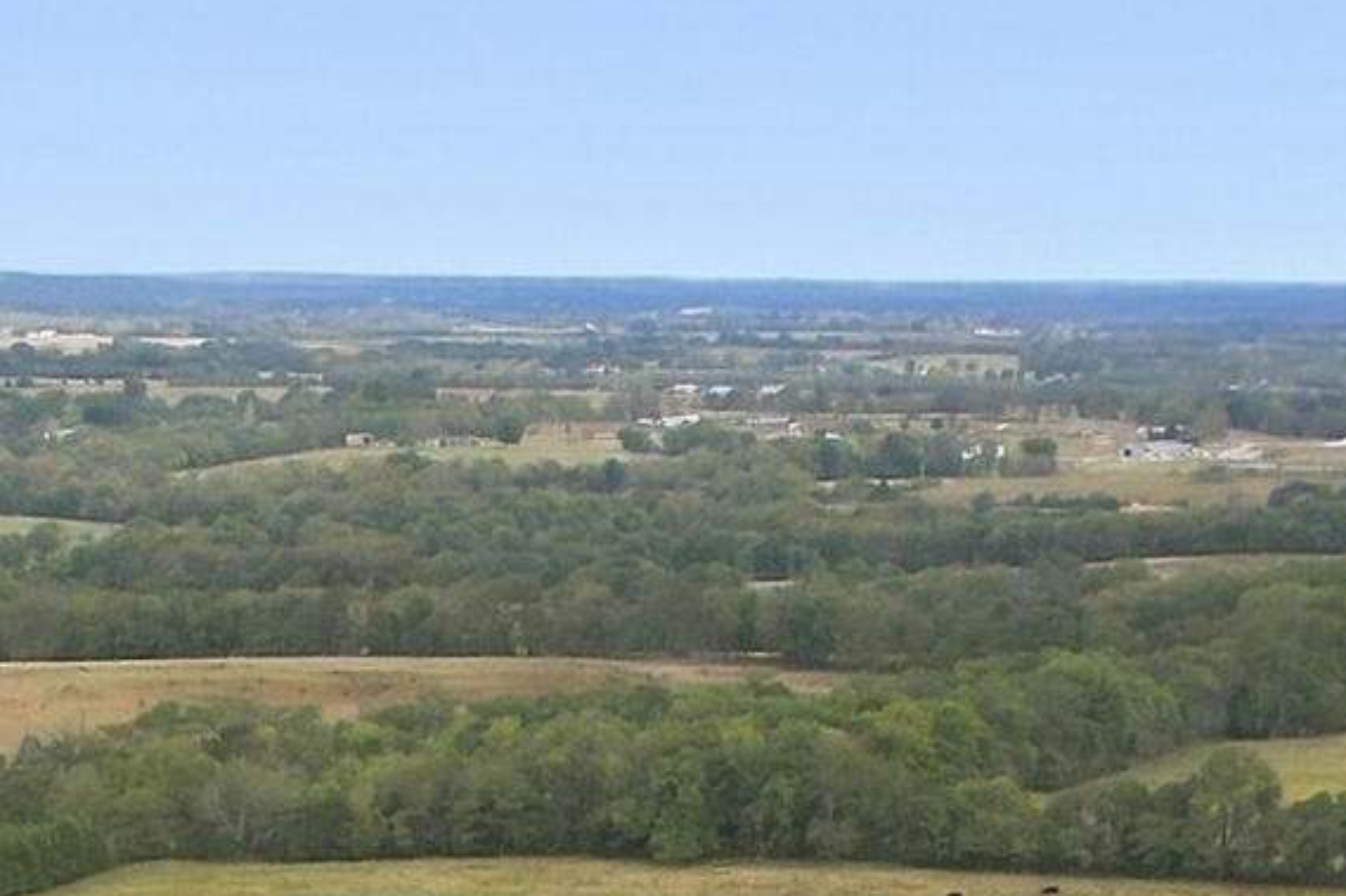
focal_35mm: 116
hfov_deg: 17.4
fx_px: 4336
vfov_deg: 10.9
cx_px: 161
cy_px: 1714
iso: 130
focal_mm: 8.4
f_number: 2.8
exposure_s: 1/1500
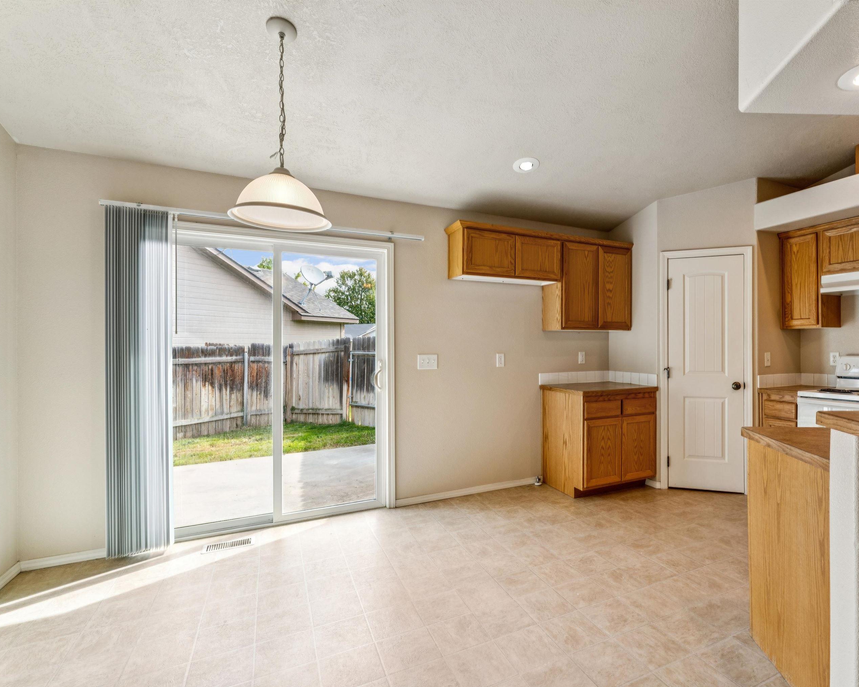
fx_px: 447
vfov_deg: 75.1
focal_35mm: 18
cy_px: 345
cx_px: 503
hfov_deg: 87.0
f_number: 13
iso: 400
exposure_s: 1/25
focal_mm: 15.5
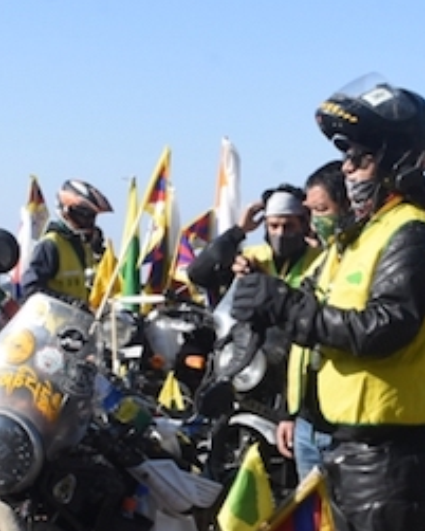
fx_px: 1587
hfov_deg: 15.1
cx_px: 359
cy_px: 326
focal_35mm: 101
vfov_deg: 19.0
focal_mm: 20
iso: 400
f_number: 16
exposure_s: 1/200
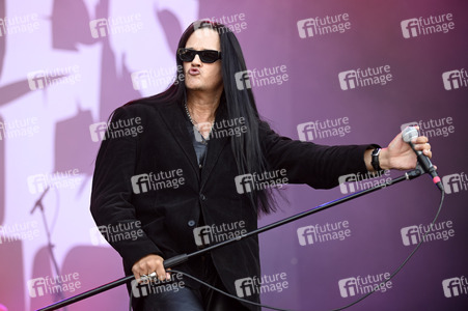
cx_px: 234
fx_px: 1559
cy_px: 156
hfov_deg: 17.1
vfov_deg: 11.4
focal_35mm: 120
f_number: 2.8
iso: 320
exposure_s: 1/400
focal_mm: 120
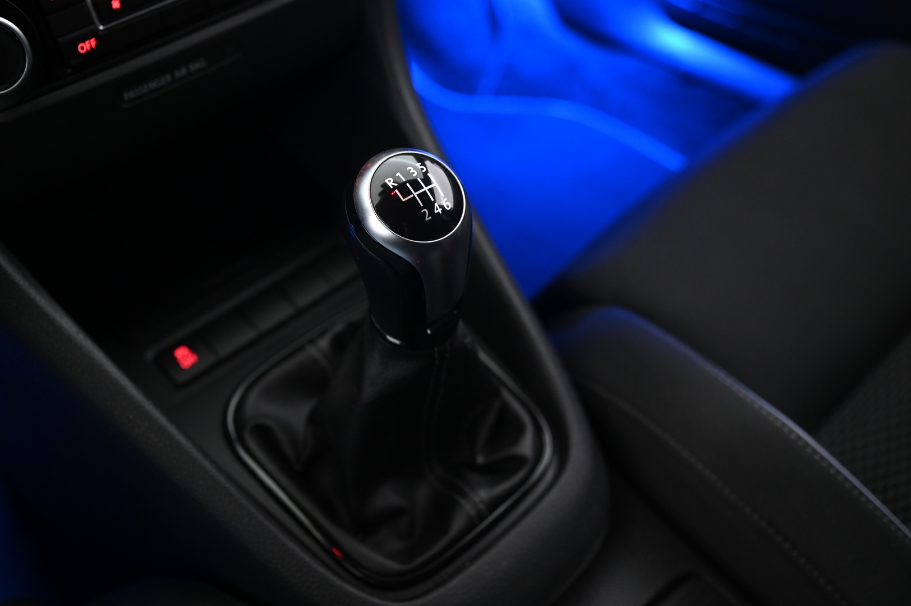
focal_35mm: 40
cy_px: 303
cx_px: 456
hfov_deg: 48.5
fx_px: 1011
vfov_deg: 33.3
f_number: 4
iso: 2000
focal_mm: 40
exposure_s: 1/13
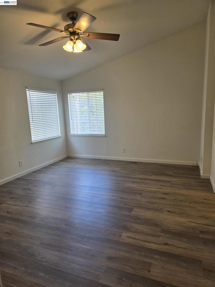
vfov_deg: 73.9
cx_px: 108
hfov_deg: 58.9
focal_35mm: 23
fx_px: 190
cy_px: 144
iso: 50
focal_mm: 5.4
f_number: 1.8
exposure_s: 1/120
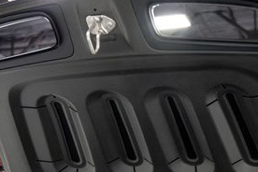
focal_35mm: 72
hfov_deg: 27.7
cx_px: 193
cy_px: 165
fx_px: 516
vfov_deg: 18.5
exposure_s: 1/60
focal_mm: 31
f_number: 4
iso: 2500
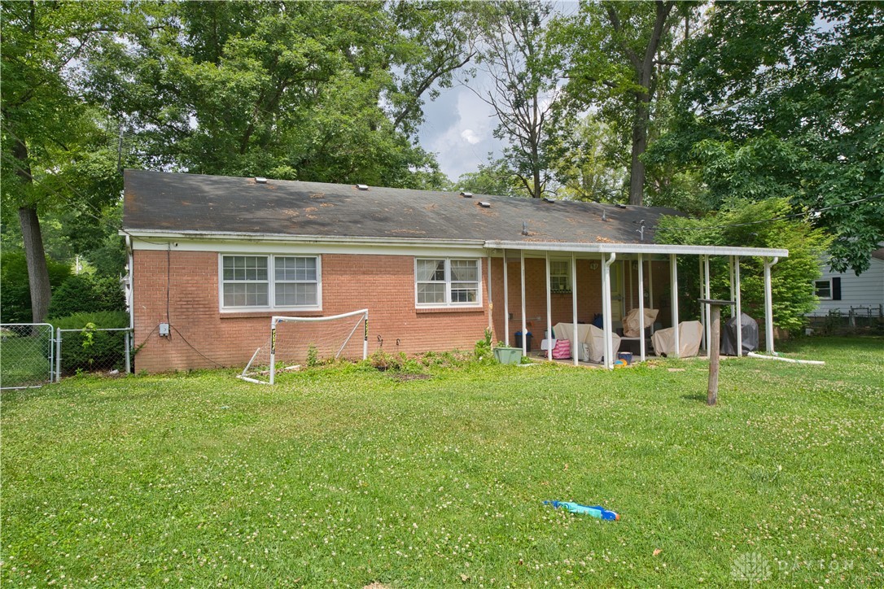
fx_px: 614
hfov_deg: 71.5
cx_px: 442
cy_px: 294
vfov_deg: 51.3
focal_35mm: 25
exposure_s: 1/80
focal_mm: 25
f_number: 10
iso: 100
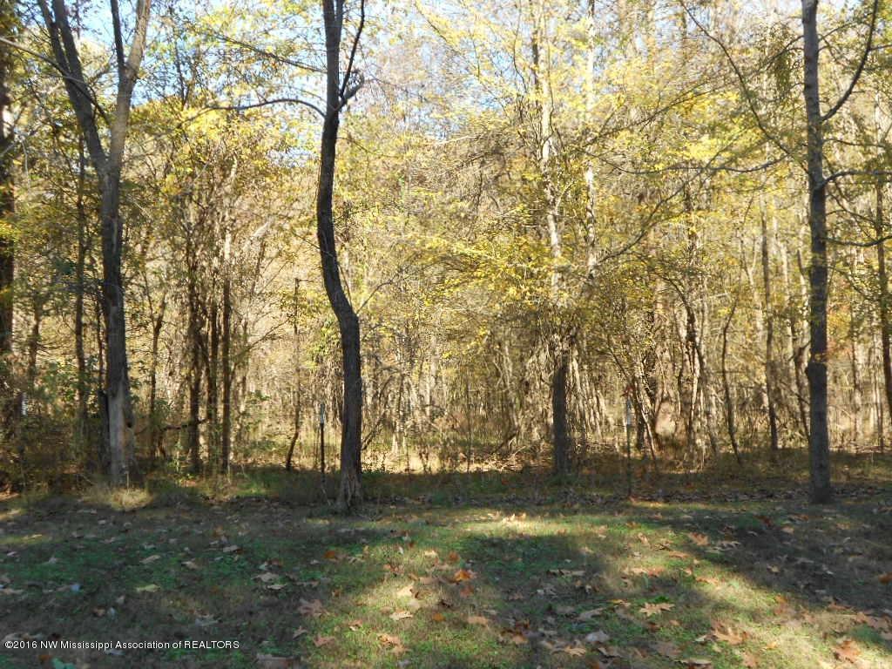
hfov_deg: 38.9
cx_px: 446
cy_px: 334
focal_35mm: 49
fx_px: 1263
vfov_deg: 29.7
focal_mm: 8.8
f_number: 4.5
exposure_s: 1/100
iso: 80
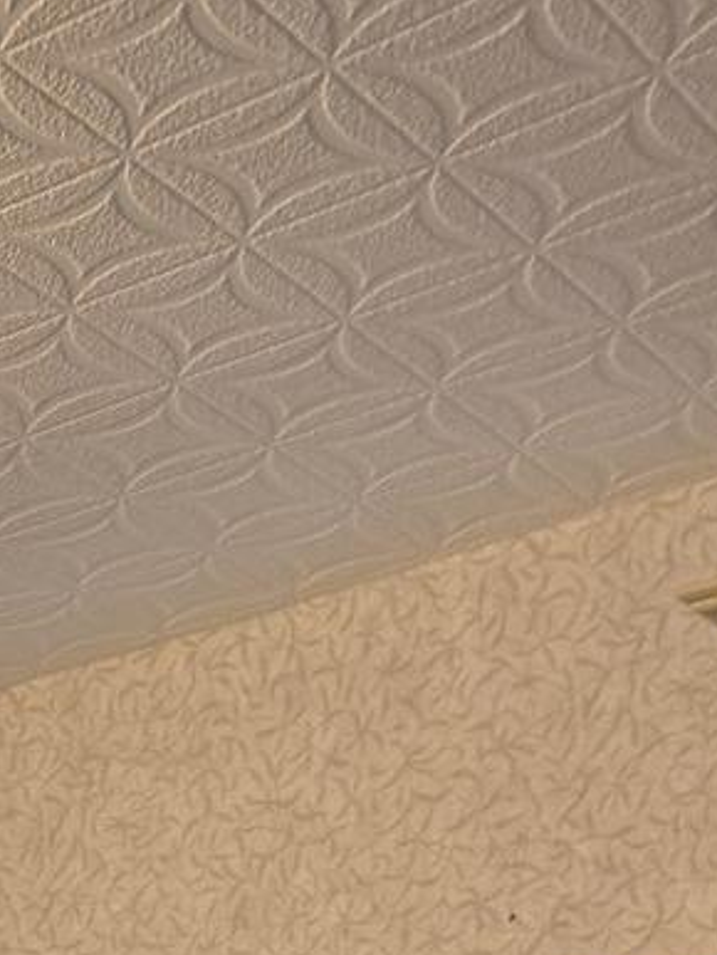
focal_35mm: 87
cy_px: 1690
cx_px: -287
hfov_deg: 15.9
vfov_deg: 18.1
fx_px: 2400
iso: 200
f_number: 1.78
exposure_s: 1/50
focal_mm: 6.76
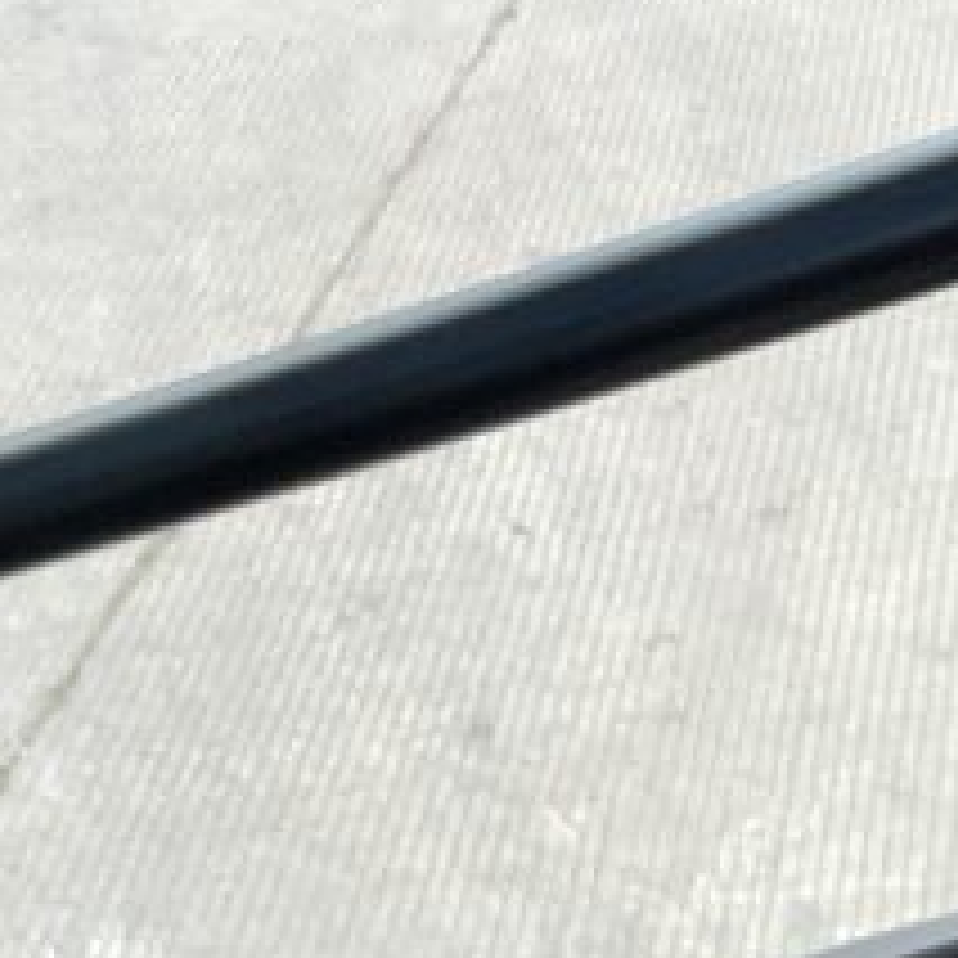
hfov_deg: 14.1
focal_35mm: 123
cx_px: 711
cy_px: 1336
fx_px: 3851
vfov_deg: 13.5
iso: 16
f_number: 1.8
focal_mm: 3
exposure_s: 1/274
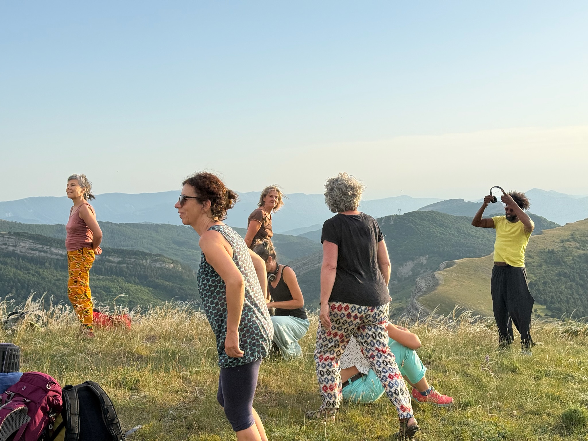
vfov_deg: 30.3
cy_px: 220
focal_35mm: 48
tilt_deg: -1.9
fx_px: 815
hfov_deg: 39.7
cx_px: 294
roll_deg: +0.2
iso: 64
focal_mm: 6.76
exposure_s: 1/4587
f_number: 1.78
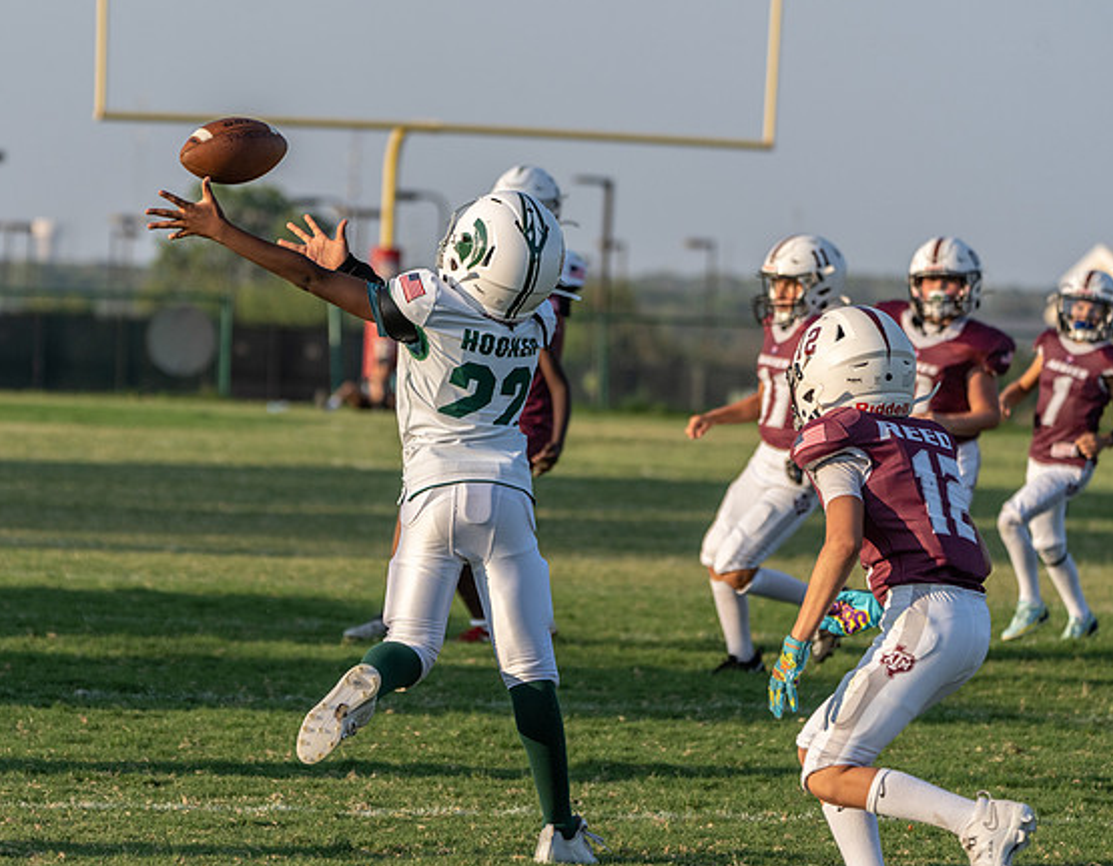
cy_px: 471
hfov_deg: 8.1
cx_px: 418
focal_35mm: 240
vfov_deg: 6.3
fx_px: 7823
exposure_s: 1/1600
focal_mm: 196
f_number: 5.6
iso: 400
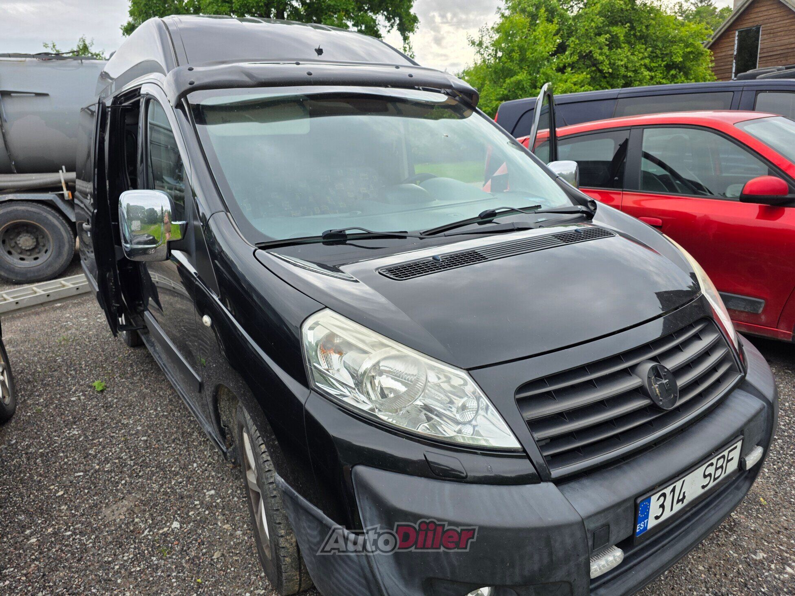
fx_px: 528
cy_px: 298
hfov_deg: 73.9
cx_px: 398
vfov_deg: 58.9
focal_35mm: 23
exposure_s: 1/1465
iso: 80
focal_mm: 6.3
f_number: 1.7
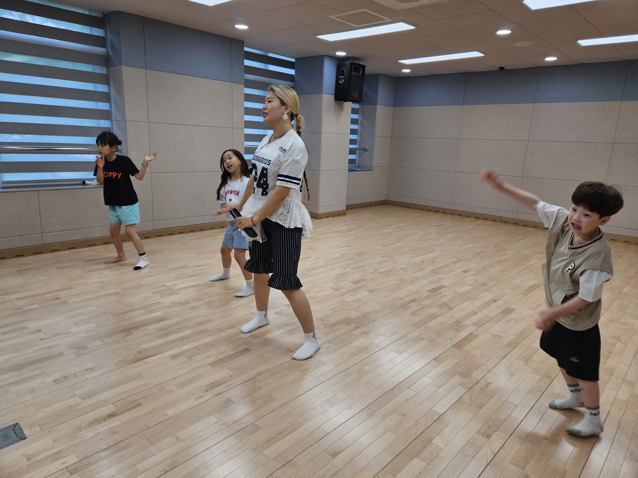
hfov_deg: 73.9
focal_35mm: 23
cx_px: 319
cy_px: 239
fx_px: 424
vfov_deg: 58.9
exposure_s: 1/120
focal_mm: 5.4
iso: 50
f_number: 1.8
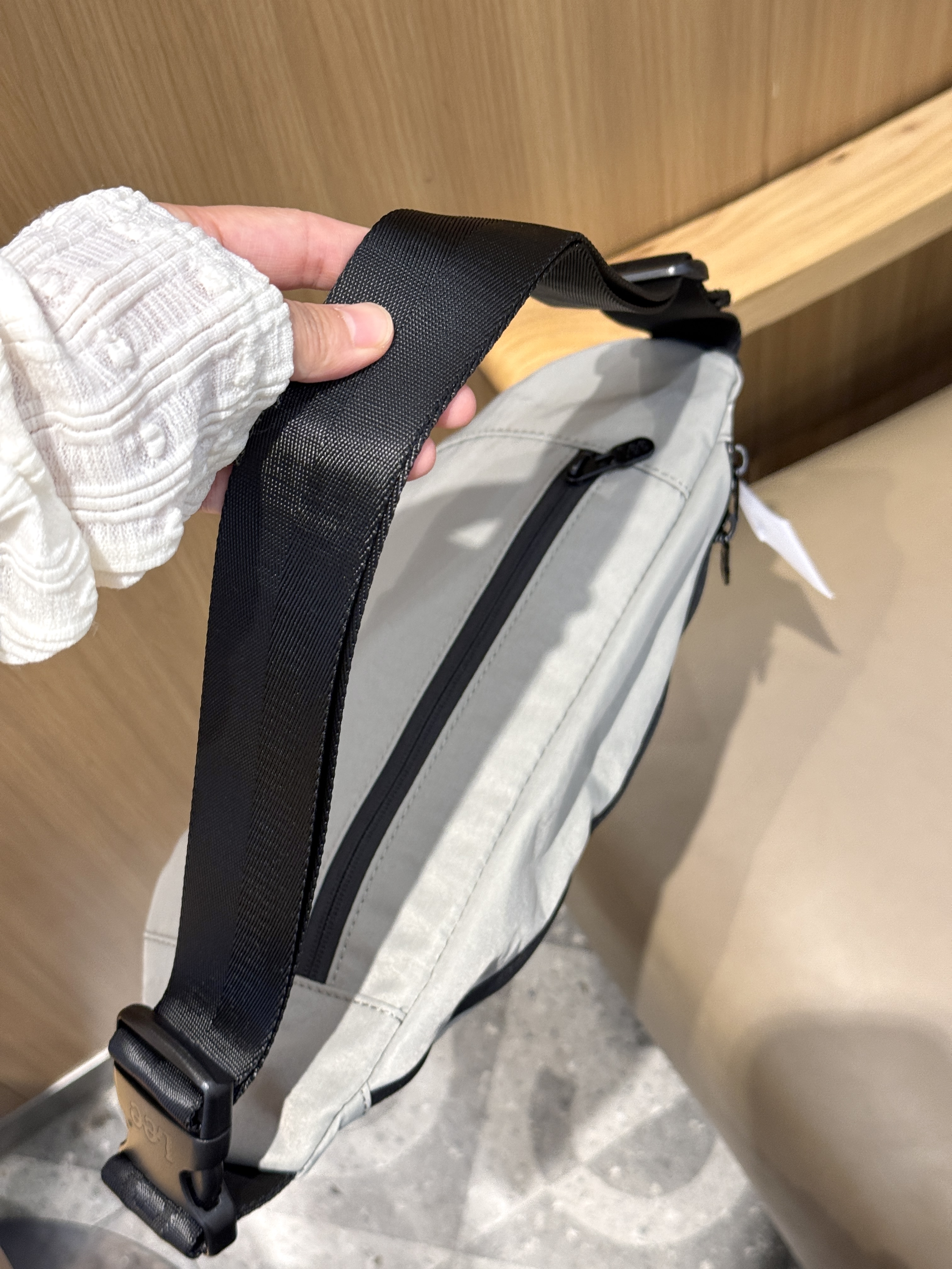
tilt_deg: -63.9
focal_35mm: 48
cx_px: 476
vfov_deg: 39.7
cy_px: 634
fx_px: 1760
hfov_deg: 30.3
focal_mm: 6.76
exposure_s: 1/50
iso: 100
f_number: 1.78
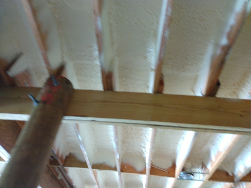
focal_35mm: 20
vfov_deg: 66.0
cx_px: 126
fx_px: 145
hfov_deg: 81.7
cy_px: 94
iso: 231
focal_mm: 3.54
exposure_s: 1/30
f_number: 2
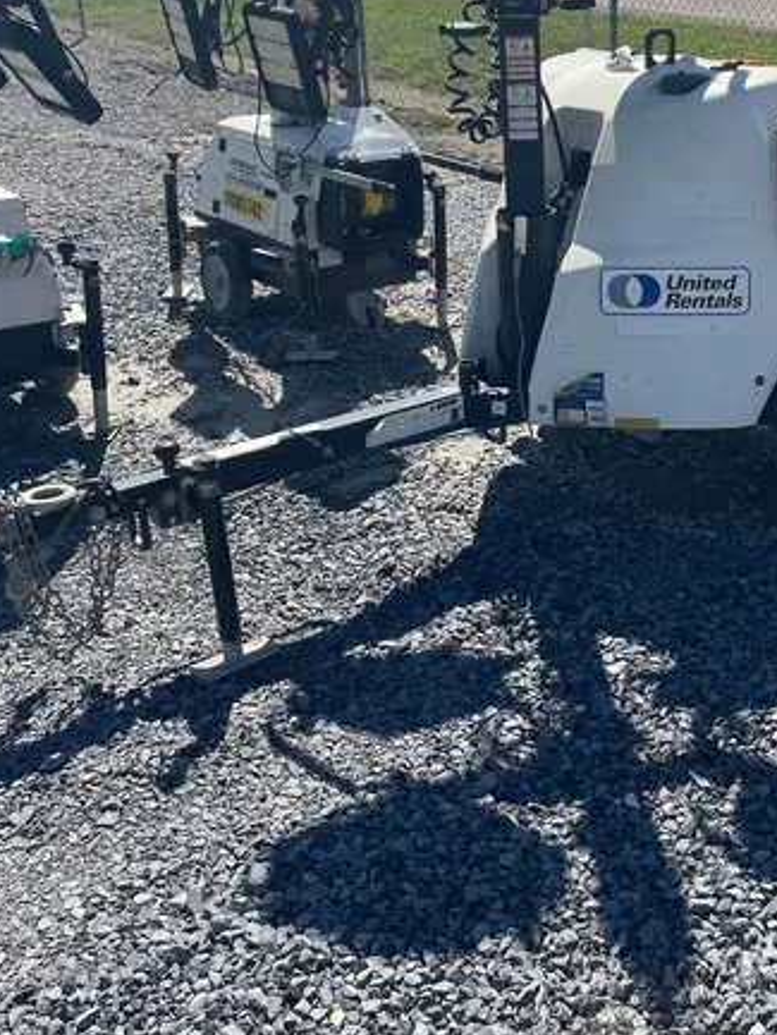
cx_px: 602
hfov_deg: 32.1
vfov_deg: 42.3
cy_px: 331
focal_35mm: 44
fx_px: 1316
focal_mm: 4.2
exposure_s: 1/3300
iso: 32
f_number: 1.6
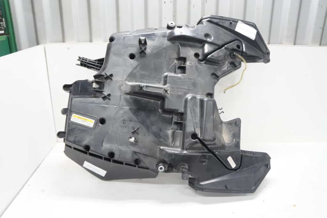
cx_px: 164
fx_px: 259
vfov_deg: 45.7
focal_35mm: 28
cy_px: 109
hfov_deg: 64.5
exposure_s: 1/60
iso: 500
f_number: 3.5
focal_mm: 19
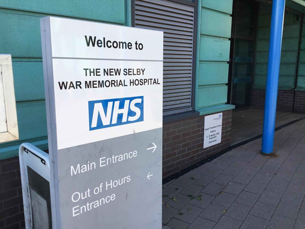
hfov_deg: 58.3
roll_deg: +0.6
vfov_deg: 45.4
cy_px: 114
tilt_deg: -10.4
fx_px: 273
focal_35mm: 31
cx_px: 152
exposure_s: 1/399
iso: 25
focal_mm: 3.3
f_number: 2.4
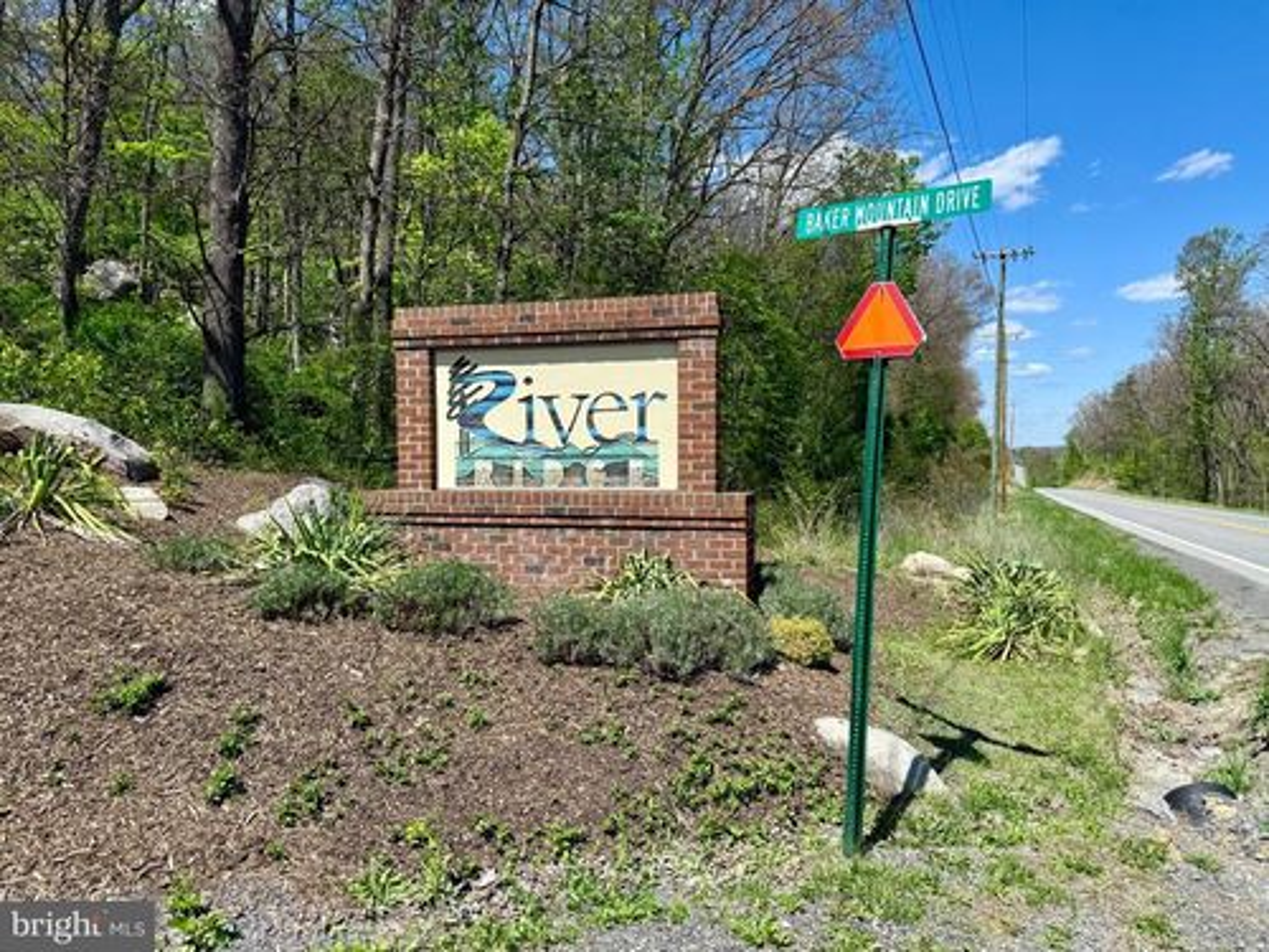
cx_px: 634
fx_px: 880
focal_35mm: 24
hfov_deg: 71.6
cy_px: 476
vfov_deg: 56.8
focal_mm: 6.76
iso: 80
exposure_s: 1/3953
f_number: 1.78
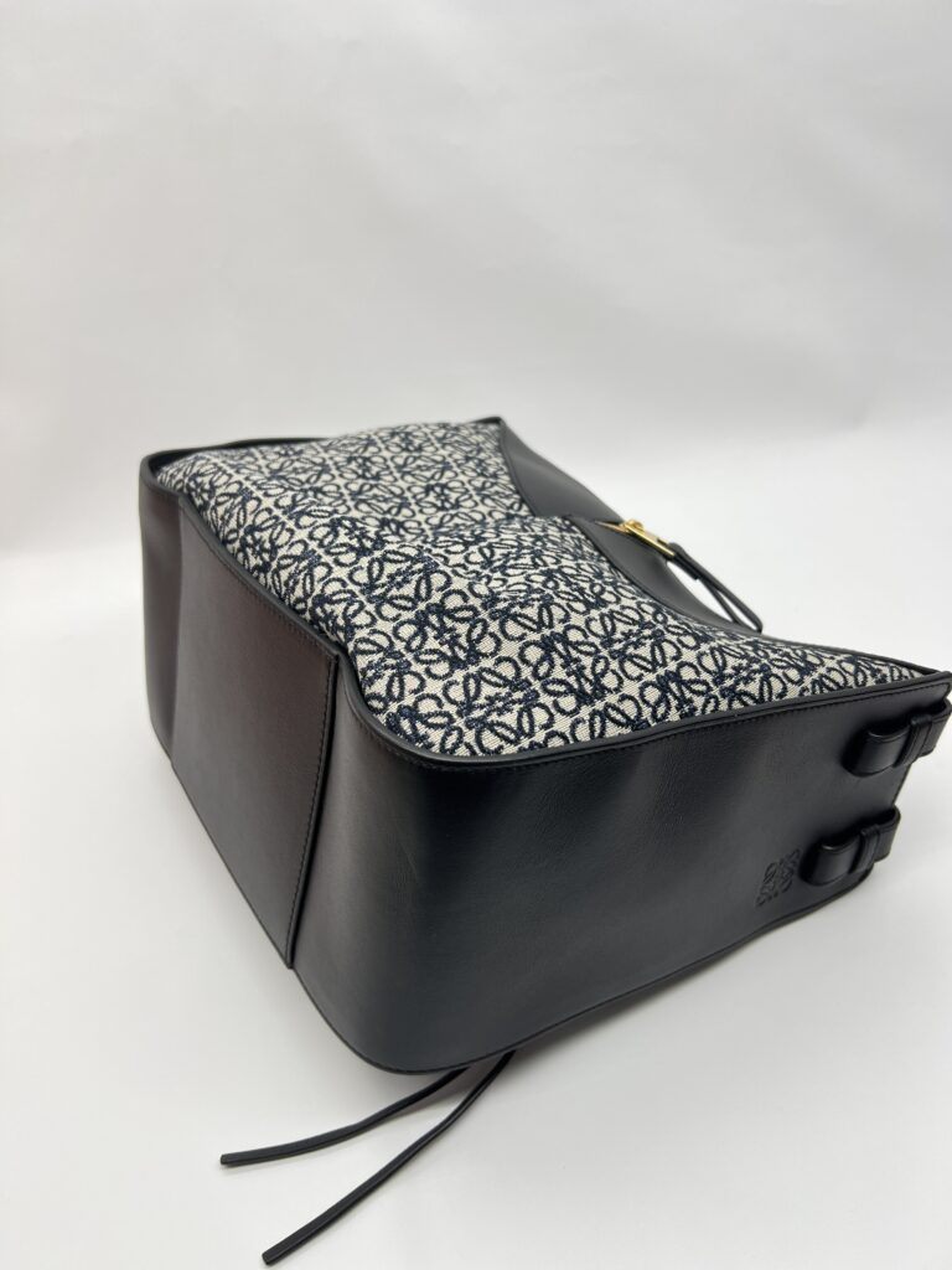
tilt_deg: -34.3
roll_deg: +3.5
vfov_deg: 67.3
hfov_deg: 53.1
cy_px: 635
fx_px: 953
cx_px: 476
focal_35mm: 26
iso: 32
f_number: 1.5
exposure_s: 1/110
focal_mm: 5.7
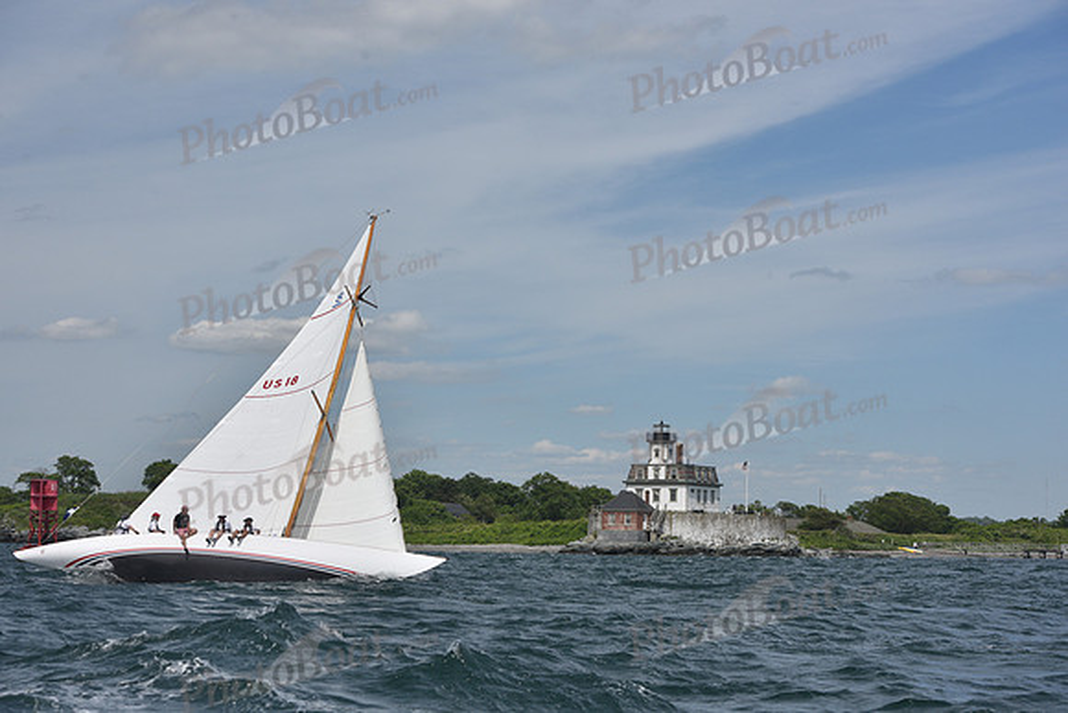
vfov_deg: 19.5
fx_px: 2077
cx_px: 534
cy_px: 356
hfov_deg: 28.8
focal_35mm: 70
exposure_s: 1/800
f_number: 9
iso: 320
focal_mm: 70
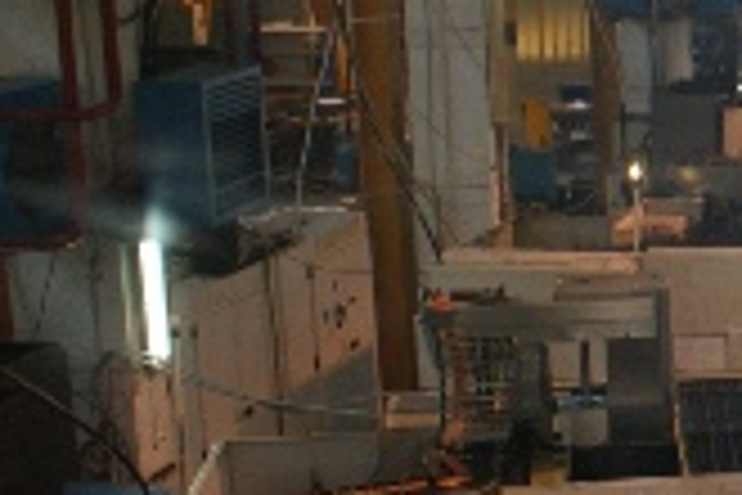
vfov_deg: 13.0
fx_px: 2164
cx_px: 1318
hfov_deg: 16.4
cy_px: 304
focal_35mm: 105
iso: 400
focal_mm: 18
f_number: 5.6
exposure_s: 1/60
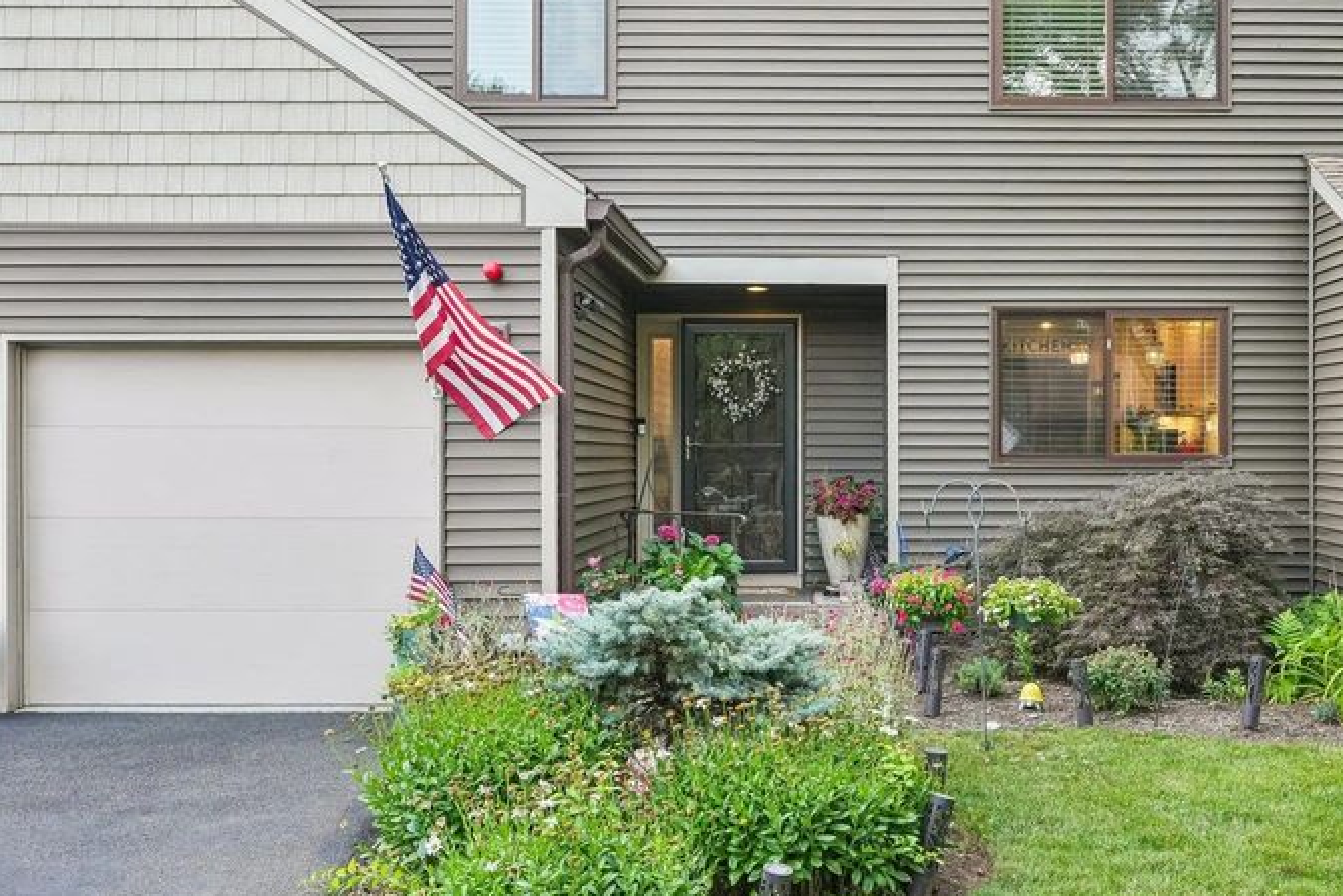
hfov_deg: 45.0
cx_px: 852
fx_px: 1604
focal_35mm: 43
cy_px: 289
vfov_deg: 30.9
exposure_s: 1/30
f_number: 8
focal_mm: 28
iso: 320
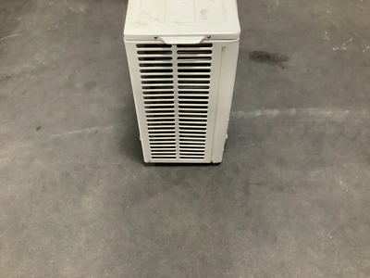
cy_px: 139
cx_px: 185
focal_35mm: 31
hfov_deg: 58.4
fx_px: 331
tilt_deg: -49.2
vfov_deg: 45.4
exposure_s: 1/30
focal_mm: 3.3
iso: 400
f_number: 2.4
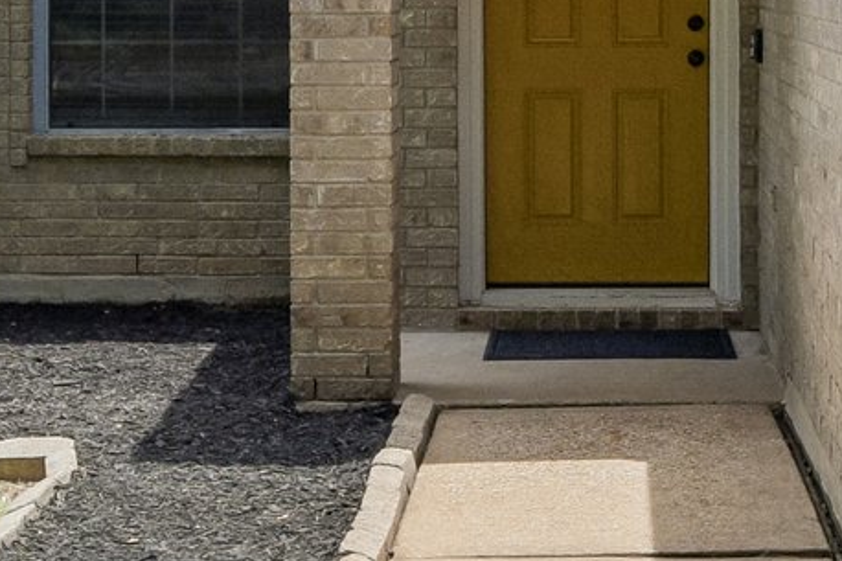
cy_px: -82
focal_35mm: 94
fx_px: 2198
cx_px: 597
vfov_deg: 14.2
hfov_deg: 21.6
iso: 400
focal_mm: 14
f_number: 8
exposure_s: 1/400
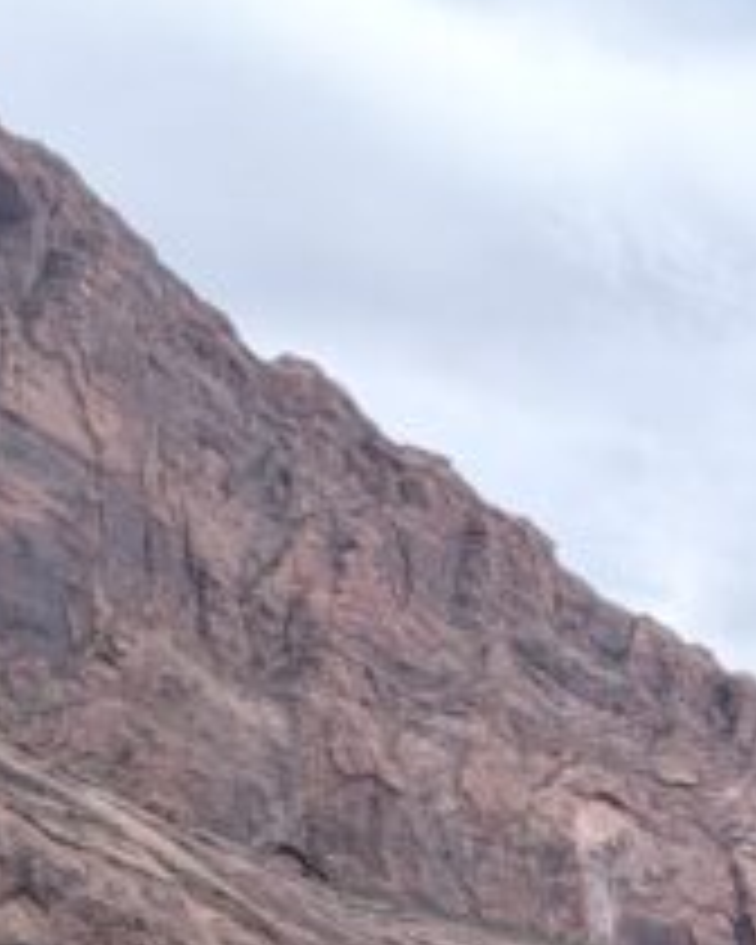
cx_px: 1382
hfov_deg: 20.6
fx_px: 1398
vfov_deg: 31.3
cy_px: 1134
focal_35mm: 50
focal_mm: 2.22
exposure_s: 1/701
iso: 40
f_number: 2.2
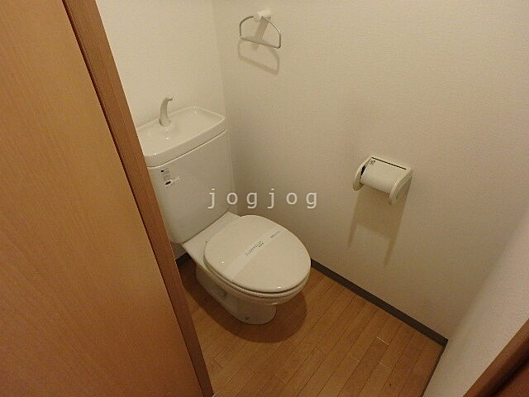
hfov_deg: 79.0
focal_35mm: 21
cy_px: 198
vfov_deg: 63.4
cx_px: 264
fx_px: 321
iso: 640
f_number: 3.5
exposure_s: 1/30
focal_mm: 3.7
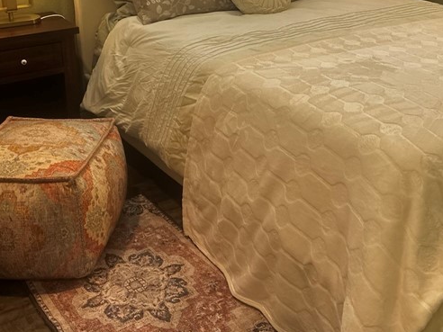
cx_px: 231
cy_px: 55
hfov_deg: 38.2
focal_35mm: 50
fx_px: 640
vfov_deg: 28.3
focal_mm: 6.86
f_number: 1.78
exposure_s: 1/120
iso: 200
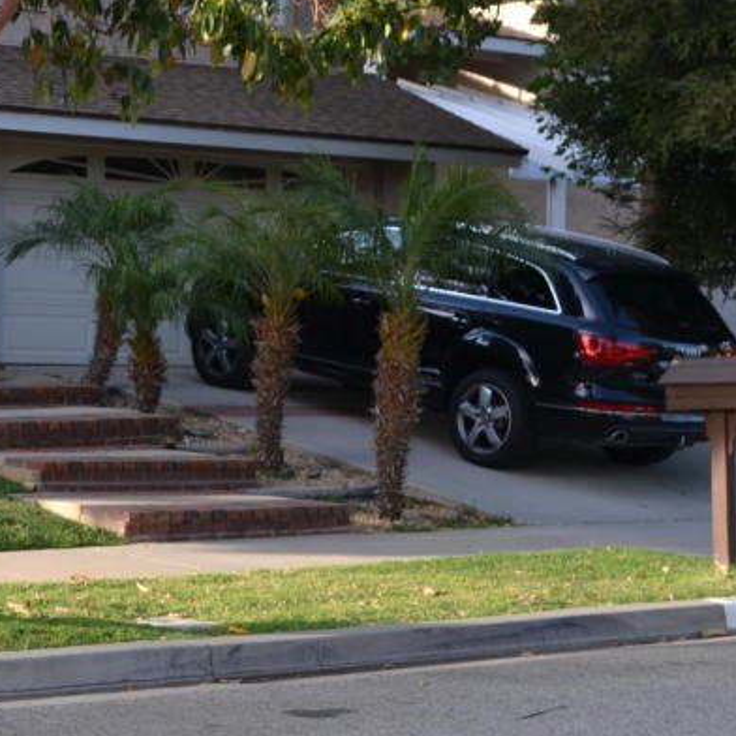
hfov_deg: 18.0
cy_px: 105
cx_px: -223
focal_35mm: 90
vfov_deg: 19.0
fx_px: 2165
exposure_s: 1/125
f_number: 5.6
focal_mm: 24
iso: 125
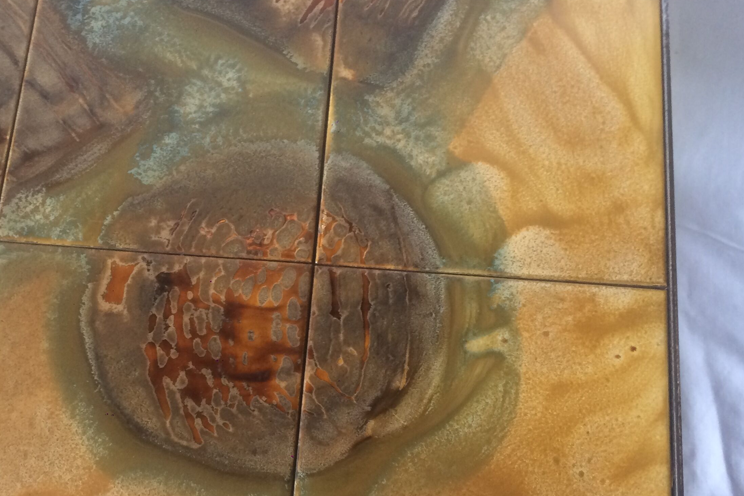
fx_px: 930
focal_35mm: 45
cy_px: 330
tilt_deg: -72.6
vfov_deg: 29.6
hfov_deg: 42.9
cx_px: 233
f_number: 2.2
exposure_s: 1/33
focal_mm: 4.15
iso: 100
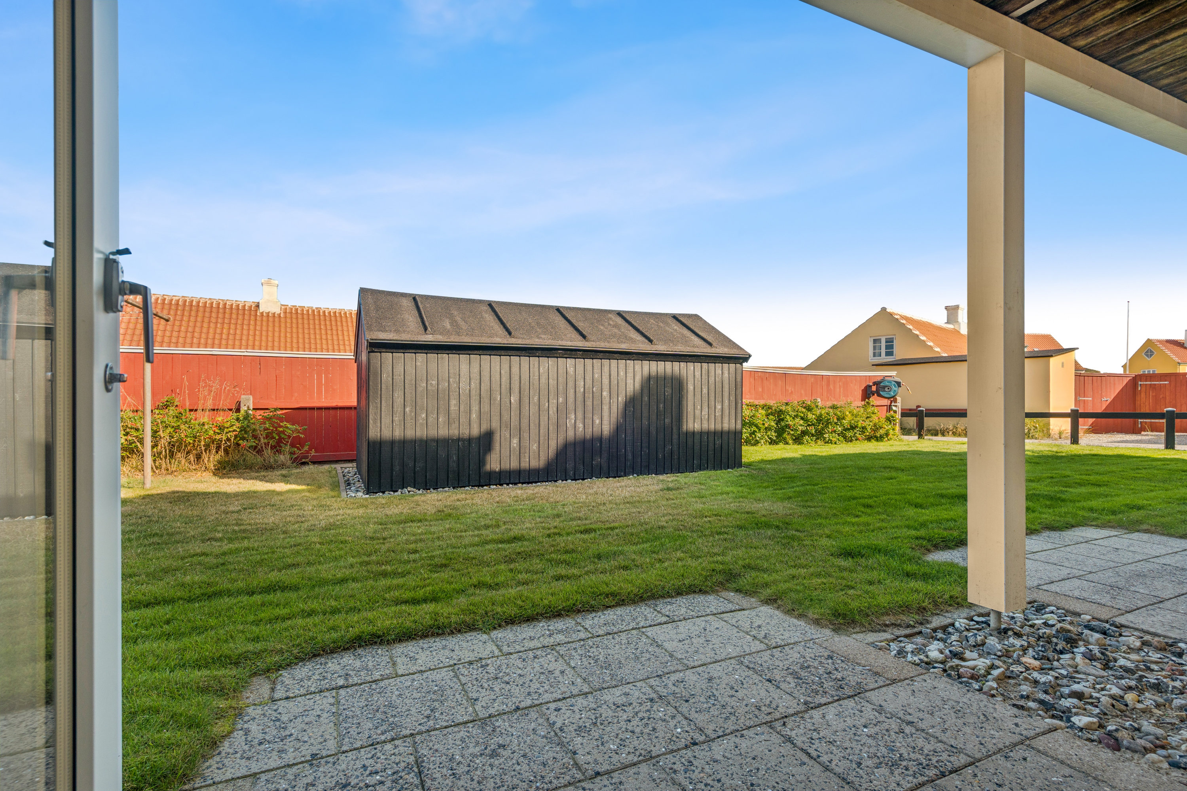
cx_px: 594
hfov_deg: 93.3
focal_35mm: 17
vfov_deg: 70.4
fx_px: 560
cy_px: 396
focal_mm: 17
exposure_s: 1/160
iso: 400
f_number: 8
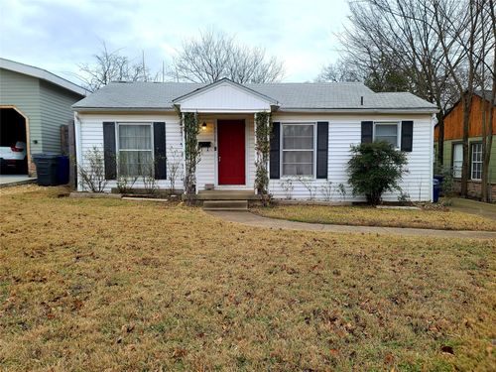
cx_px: 248
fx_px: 358
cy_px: 186
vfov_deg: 54.9
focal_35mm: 25
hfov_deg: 69.4
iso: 16
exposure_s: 1/139
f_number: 1.8
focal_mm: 7
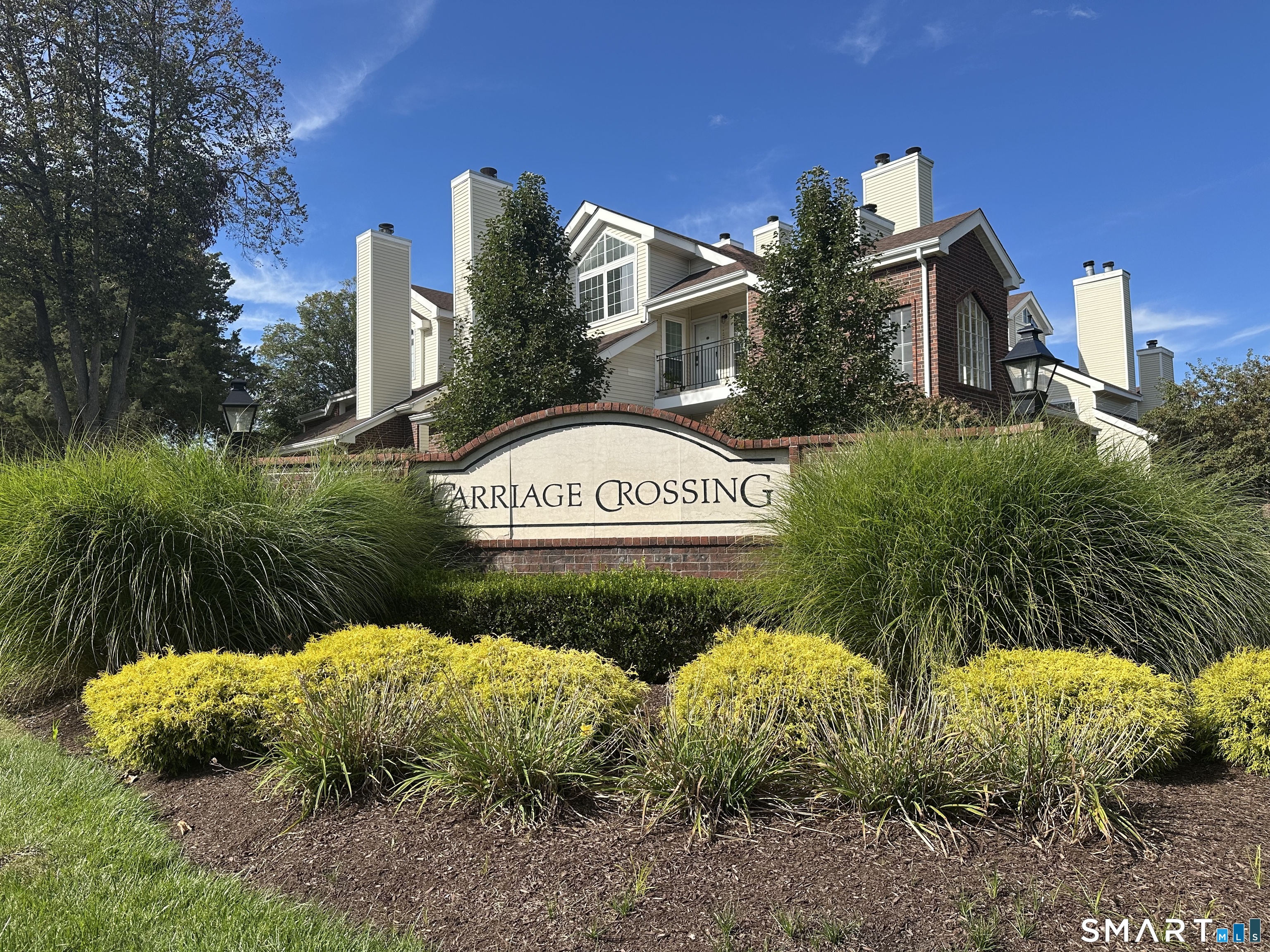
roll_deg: -0.1
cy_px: 476
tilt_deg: +5.2
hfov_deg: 71.6
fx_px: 881
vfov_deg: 56.8
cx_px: 635
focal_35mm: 24
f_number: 1.78
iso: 80
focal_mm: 6.86
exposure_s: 1/3472
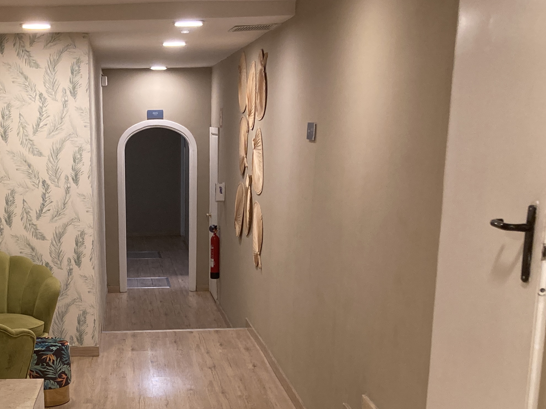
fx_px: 899
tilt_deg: -15.2
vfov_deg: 24.8
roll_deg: +0.6
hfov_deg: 33.2
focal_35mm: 57
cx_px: 141
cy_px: 374
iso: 100
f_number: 1.8
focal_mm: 3.99
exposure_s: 1/50
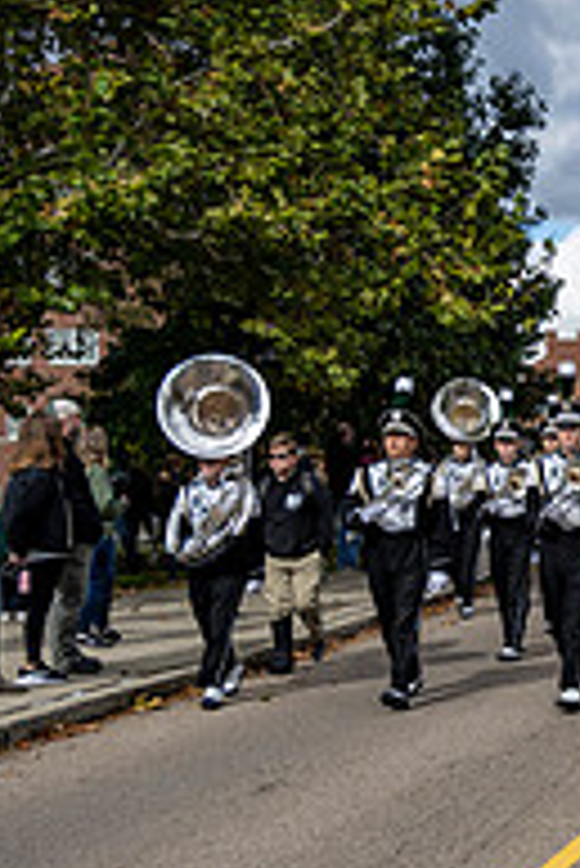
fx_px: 1737
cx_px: 922
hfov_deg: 16.8
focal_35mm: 72
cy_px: 506
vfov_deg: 28.0
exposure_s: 1/1000
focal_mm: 24
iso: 100
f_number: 4
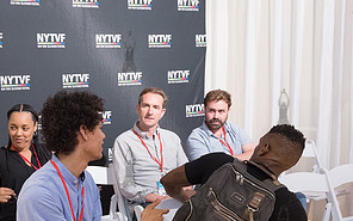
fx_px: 596
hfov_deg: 32.8
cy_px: 167
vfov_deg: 20.8
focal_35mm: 62
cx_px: 129
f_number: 4
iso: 2500
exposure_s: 1/125
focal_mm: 31
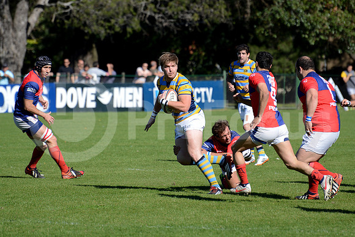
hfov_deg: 6.9
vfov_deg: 4.6
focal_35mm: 300
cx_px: 178
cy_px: 118
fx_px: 2959
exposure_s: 1/1000
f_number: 5.6
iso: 320
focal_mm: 300
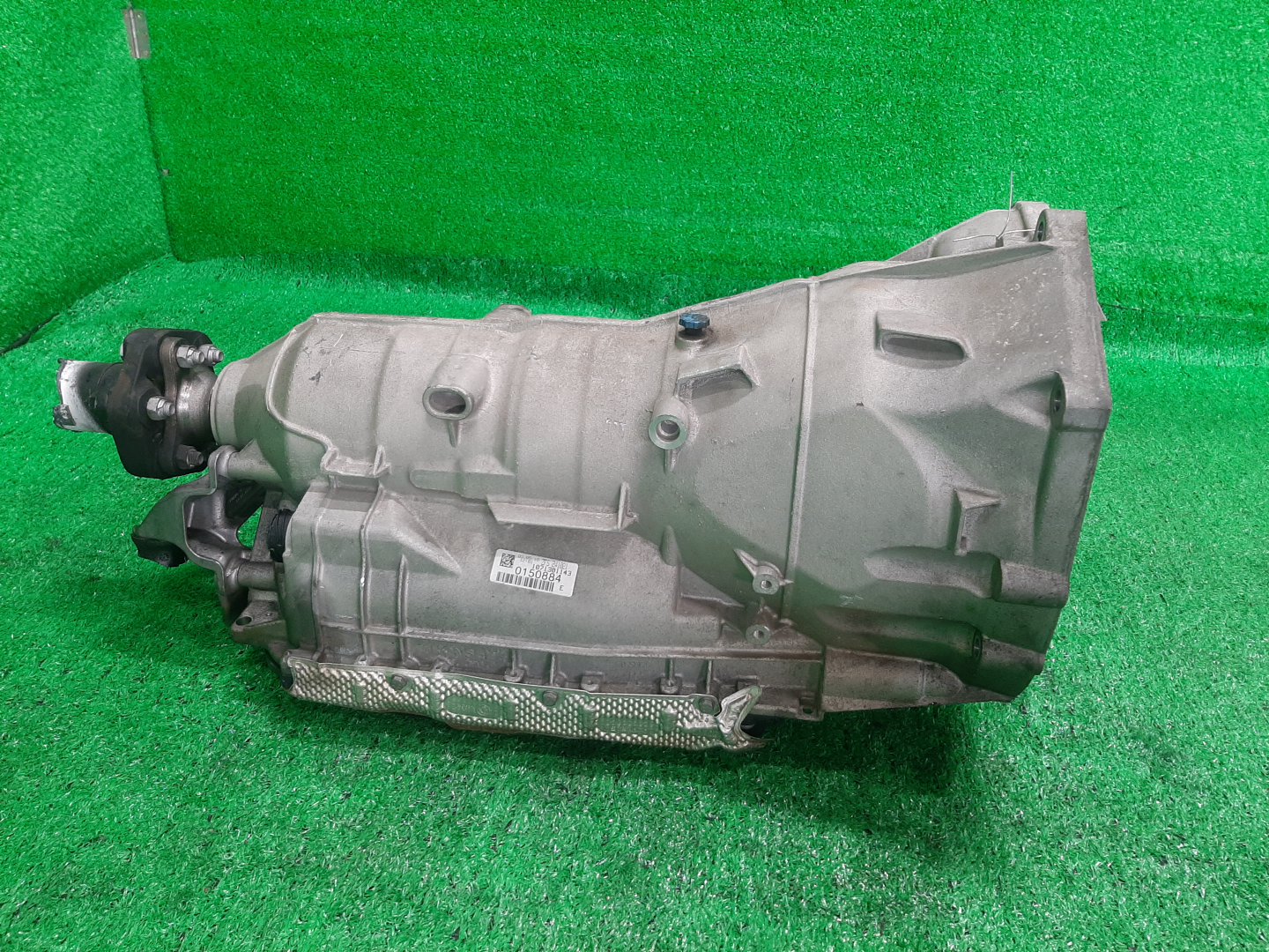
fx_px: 953
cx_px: 634
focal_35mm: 26
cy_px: 476
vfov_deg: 53.1
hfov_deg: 67.3
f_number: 1.7
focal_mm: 3.93
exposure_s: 1/50
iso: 114
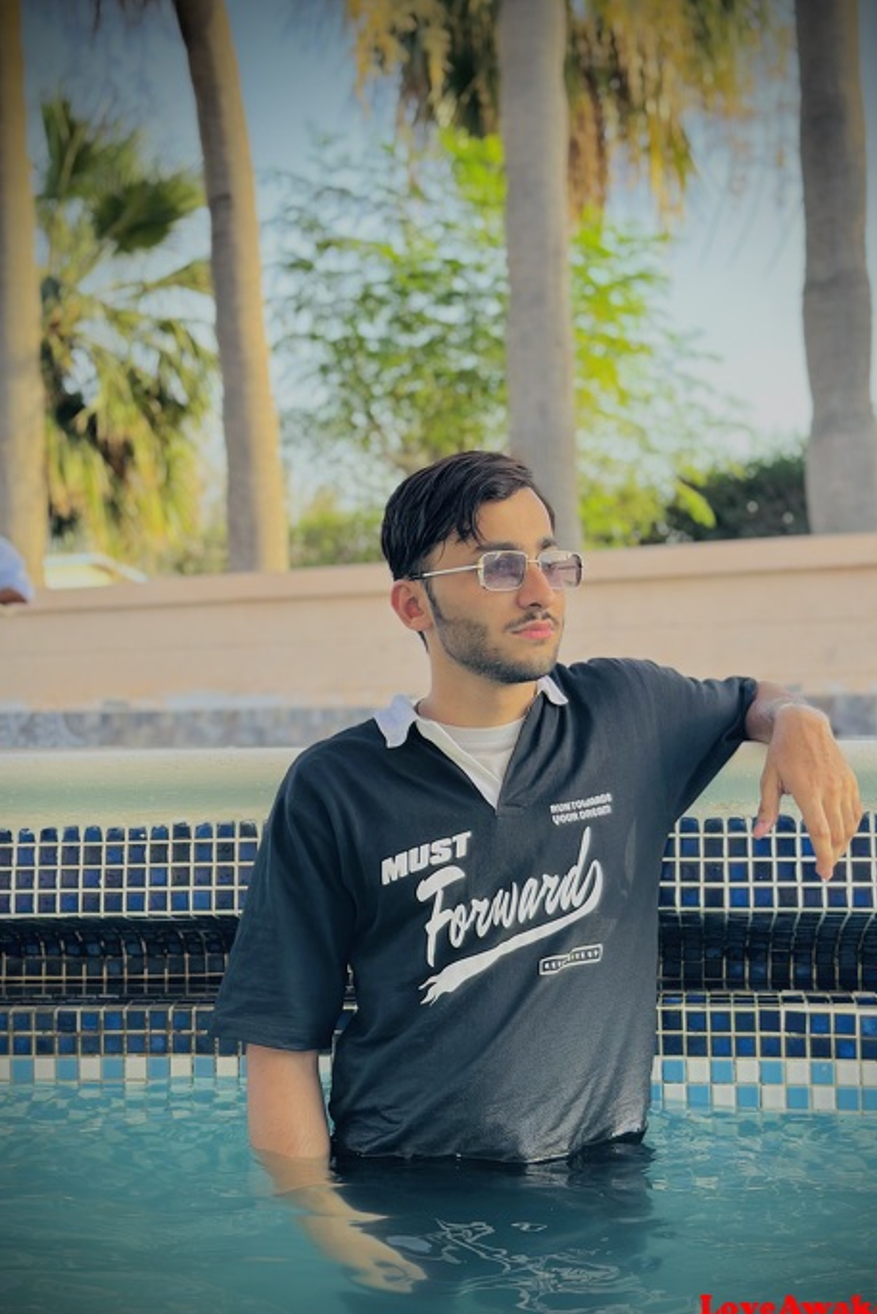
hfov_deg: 26.5
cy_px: 669
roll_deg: +0.1
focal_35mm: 51
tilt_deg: +2.2
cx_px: 483
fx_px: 1863
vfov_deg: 38.9
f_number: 1.78
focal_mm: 6.86
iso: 80
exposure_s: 1/467
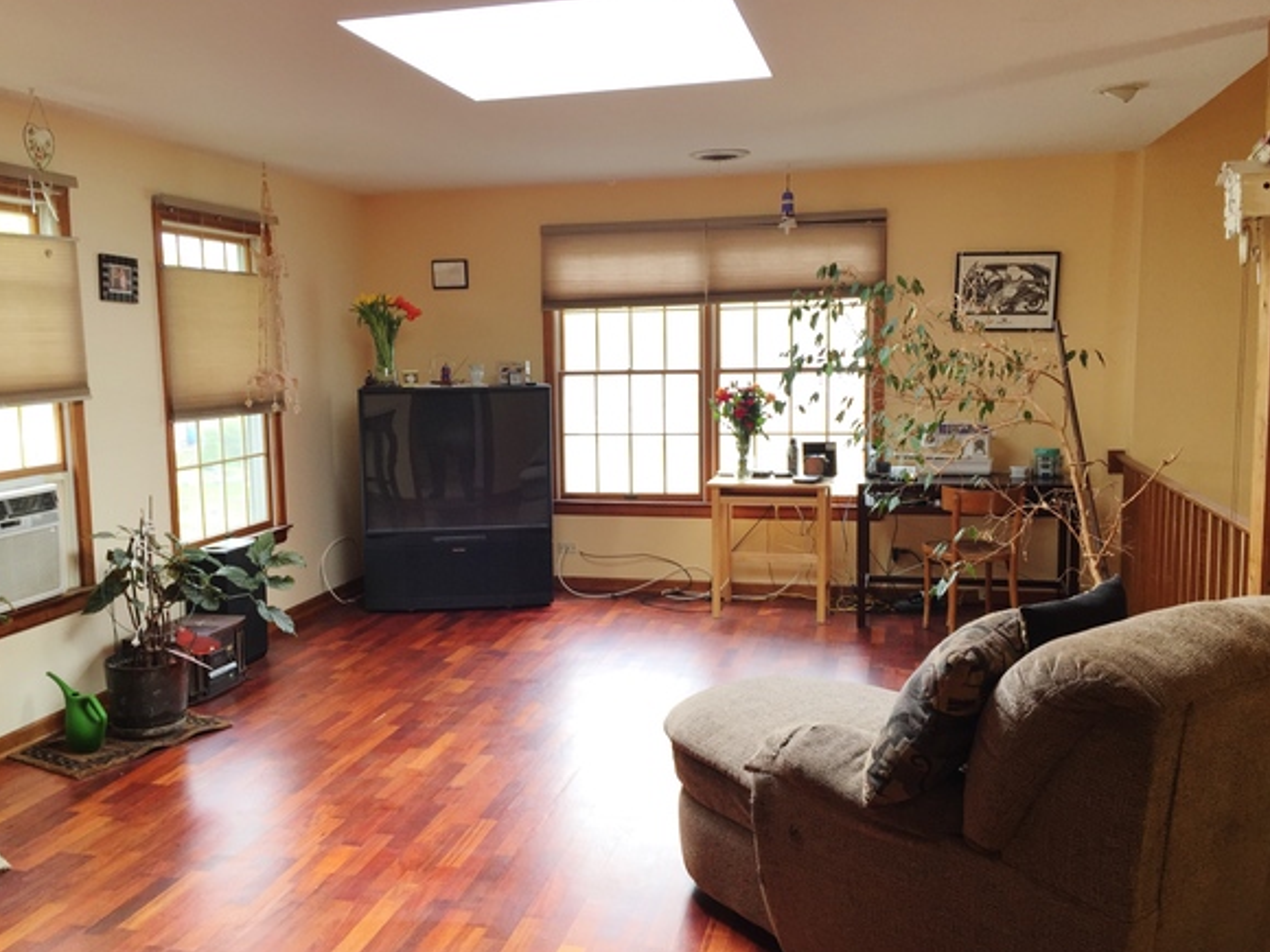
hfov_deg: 56.7
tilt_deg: -7.2
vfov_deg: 44.2
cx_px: 578
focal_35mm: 32
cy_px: 492
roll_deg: +1.2
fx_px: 1174
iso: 32
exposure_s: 1/40
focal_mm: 4.15
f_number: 2.2
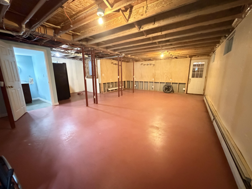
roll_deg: +0.8
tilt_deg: -11.6
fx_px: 102
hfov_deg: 102.1
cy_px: 94
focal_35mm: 14
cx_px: 126
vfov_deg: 85.7
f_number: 2.2
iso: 2500
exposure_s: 1/30
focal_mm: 2.22
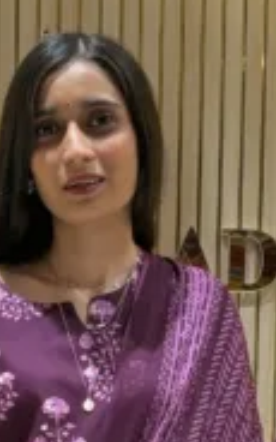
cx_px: 72
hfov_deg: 9.7
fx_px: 1625
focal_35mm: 135
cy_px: 712
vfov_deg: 14.2
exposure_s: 1/100
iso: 50
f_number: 1.6
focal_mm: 5.96
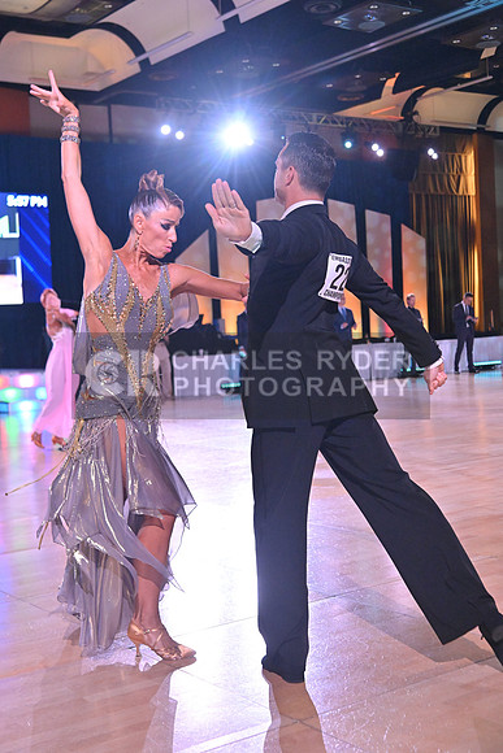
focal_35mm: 48
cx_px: 252
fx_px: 1005
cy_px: 376
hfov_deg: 28.1
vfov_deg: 41.1
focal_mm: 48
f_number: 7.1
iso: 4000
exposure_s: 1/400
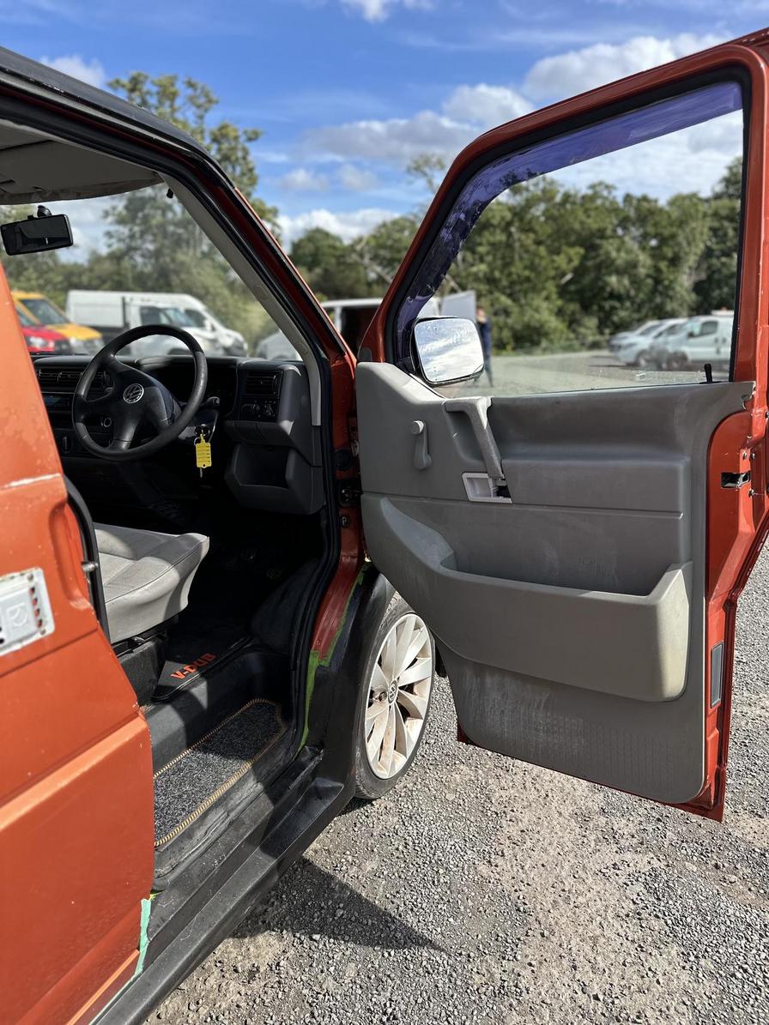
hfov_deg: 56.8
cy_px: 512
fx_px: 711
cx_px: 384
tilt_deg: -15.6
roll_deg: +0.3
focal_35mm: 24
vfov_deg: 71.6
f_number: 1.78
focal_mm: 6.86
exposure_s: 1/2252
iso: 80
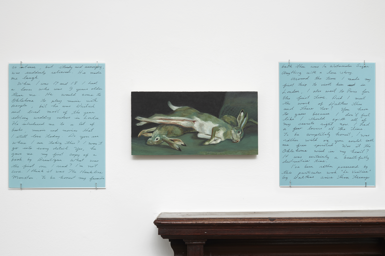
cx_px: 192
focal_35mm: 55
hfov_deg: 36.2
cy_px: 128
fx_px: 588
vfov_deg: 24.6
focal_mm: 55
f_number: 11
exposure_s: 1/125
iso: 100
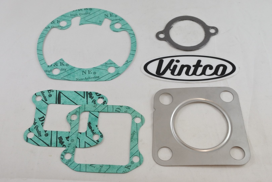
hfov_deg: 47.4
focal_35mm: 41
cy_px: 91
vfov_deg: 32.6
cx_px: 136
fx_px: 310
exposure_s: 1/200
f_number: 4.2
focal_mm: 15.3
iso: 400
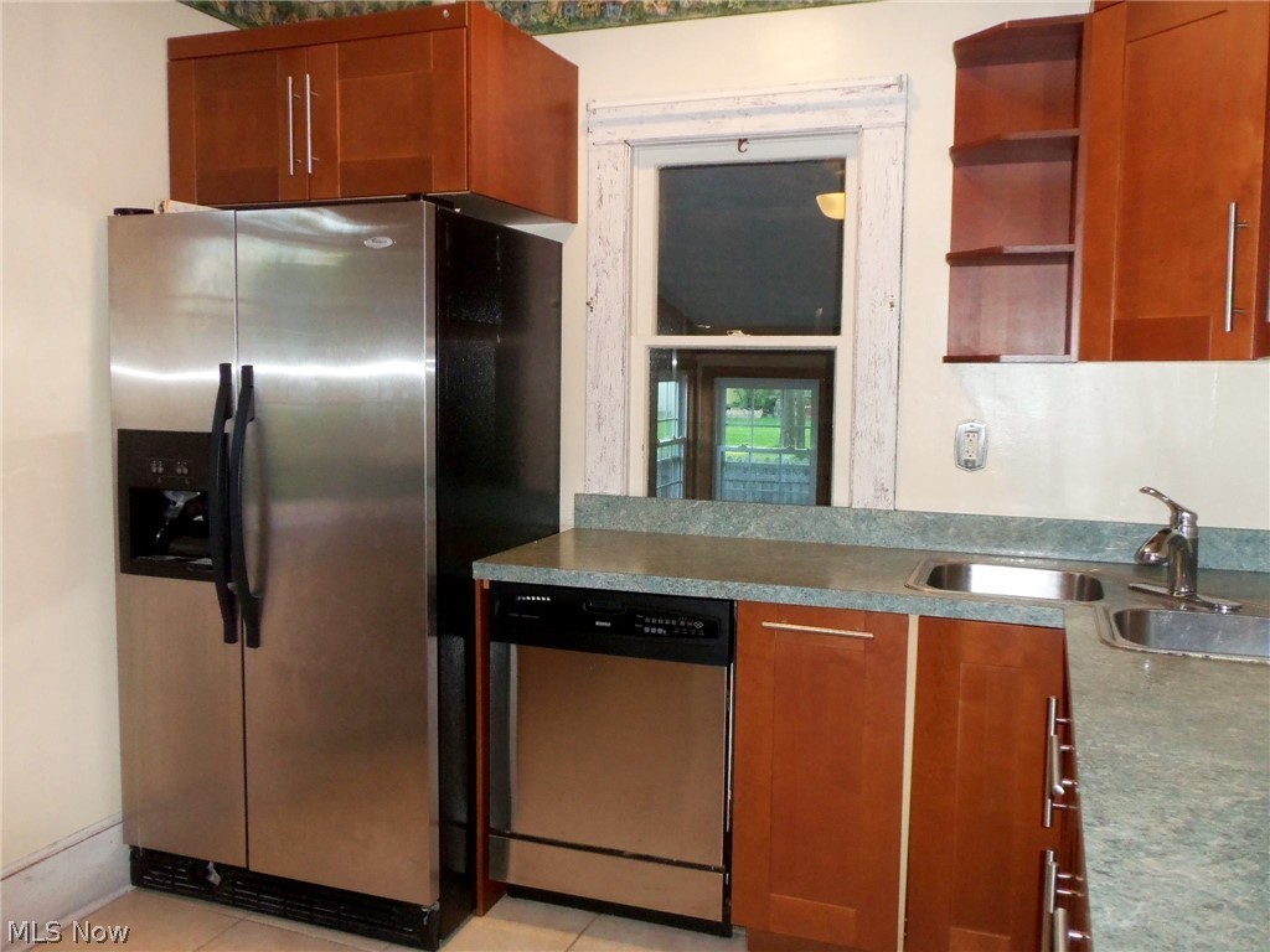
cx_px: 635
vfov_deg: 49.7
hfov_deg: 63.4
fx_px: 1027
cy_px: 476
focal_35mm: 28
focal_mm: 5.1
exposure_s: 1/60
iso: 200
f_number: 3.3
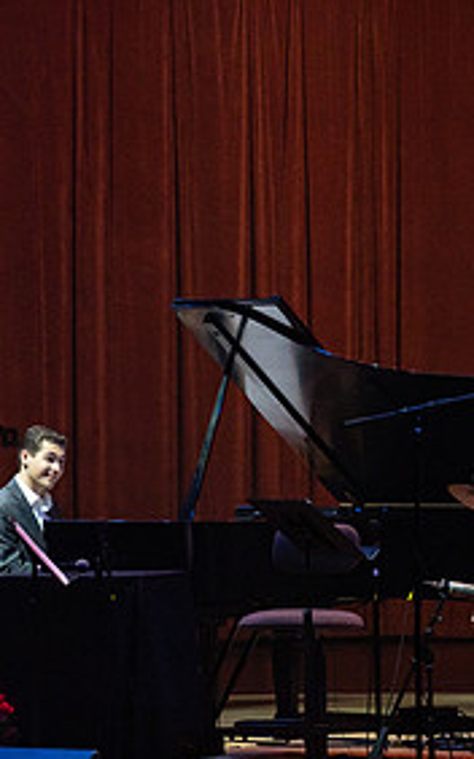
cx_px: 350
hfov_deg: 4.7
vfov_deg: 7.6
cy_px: 510
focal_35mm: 277
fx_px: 5731
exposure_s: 1/250
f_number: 6.3
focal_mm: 132
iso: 2500
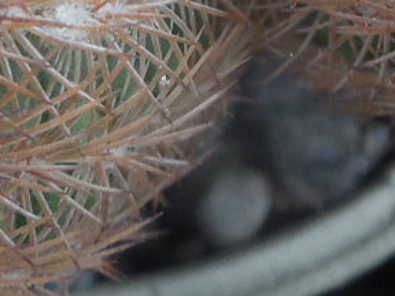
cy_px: -366
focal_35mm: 172
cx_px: 303
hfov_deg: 11.5
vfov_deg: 8.1
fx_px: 1963
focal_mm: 5.6
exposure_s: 1/30
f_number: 3.6
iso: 180
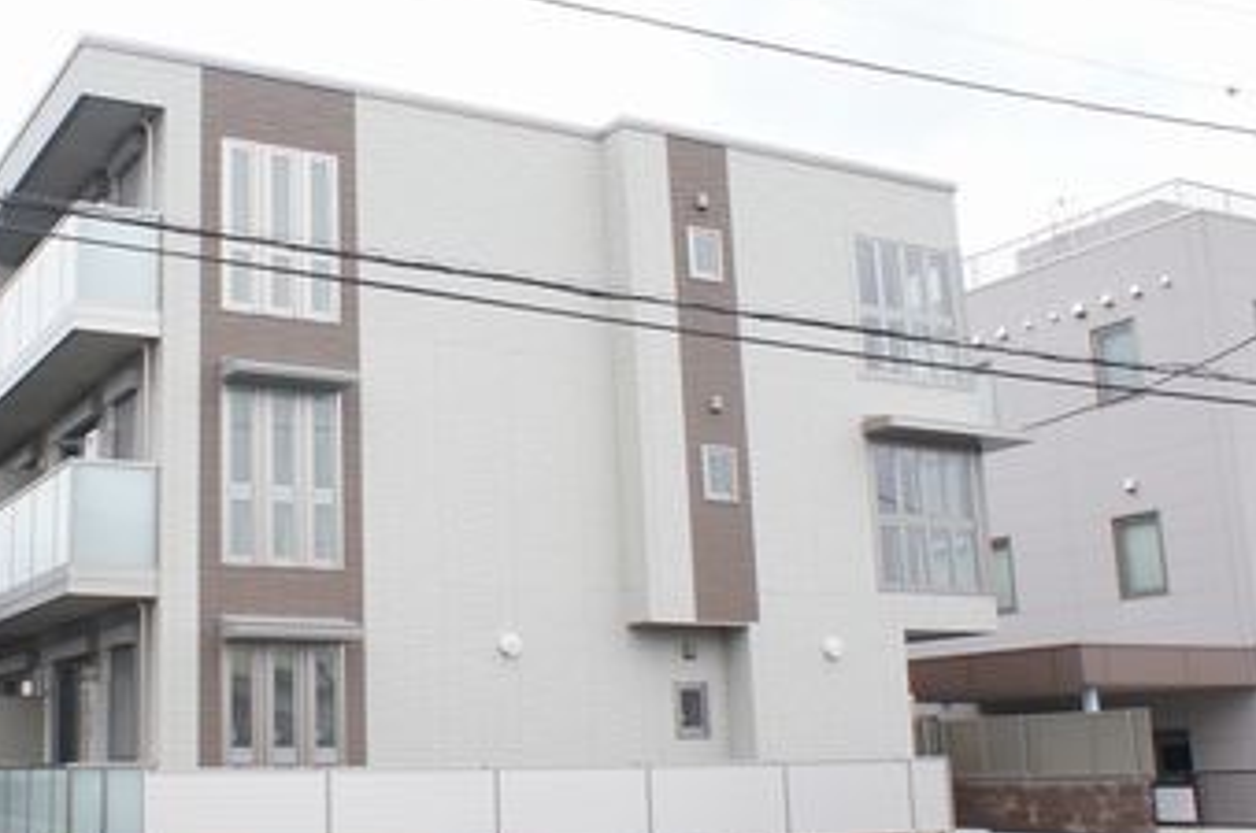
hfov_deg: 35.1
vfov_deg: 24.1
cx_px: 352
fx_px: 1951
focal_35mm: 56
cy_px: 437
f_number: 6.3
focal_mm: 16
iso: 200
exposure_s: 1/160
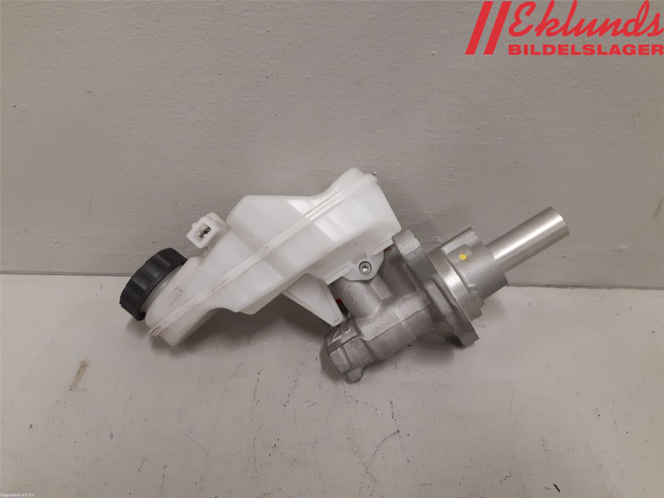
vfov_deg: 53.1
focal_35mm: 26
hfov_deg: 67.3
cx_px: 332
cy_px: 249
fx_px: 499
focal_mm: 3.93
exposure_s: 1/50
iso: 125
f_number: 1.7
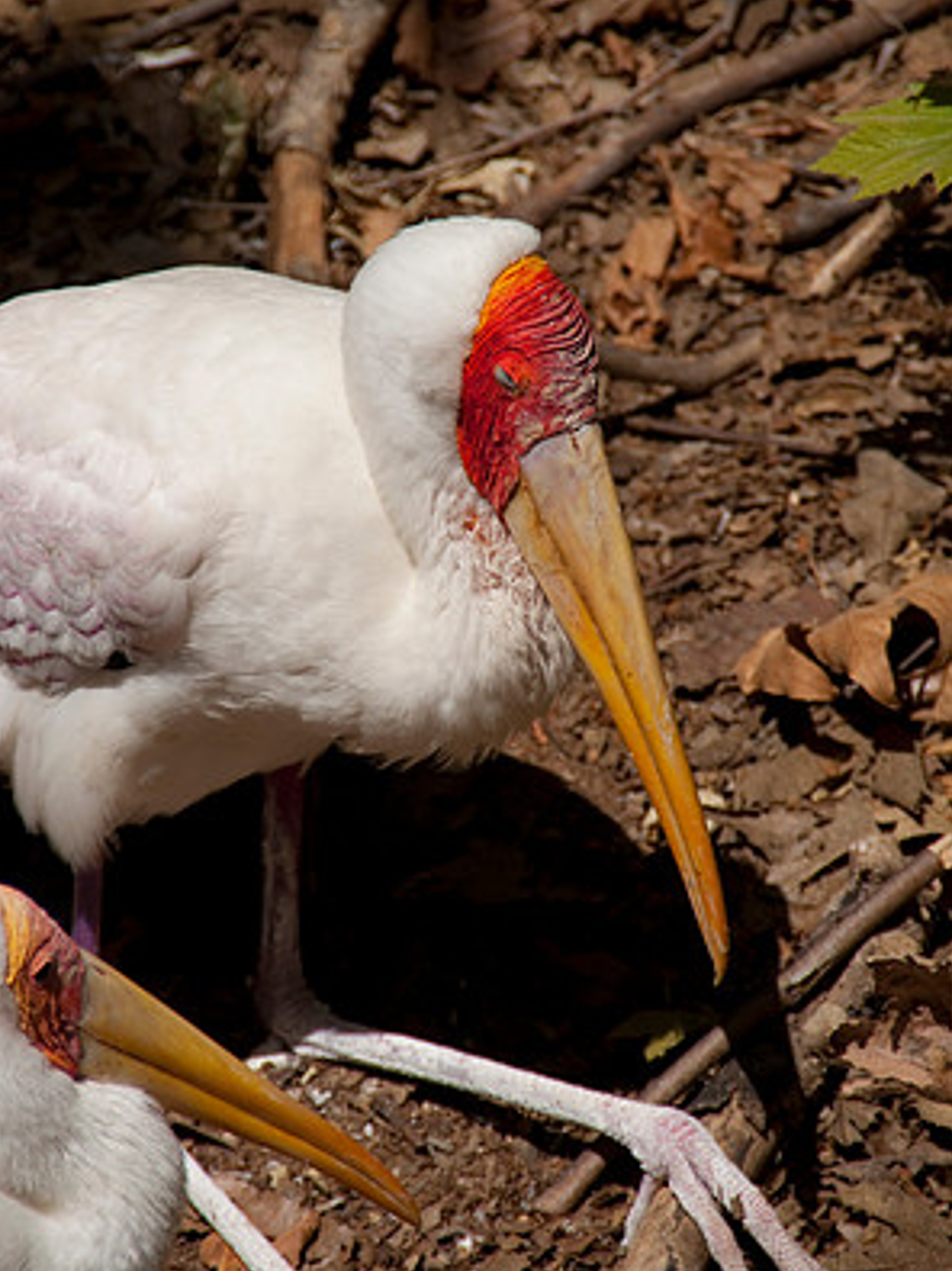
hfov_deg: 4.5
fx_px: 12034
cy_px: 566
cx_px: 474
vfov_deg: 6.0
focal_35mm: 328
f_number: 6.3
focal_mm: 200
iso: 200
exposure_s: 1/1600
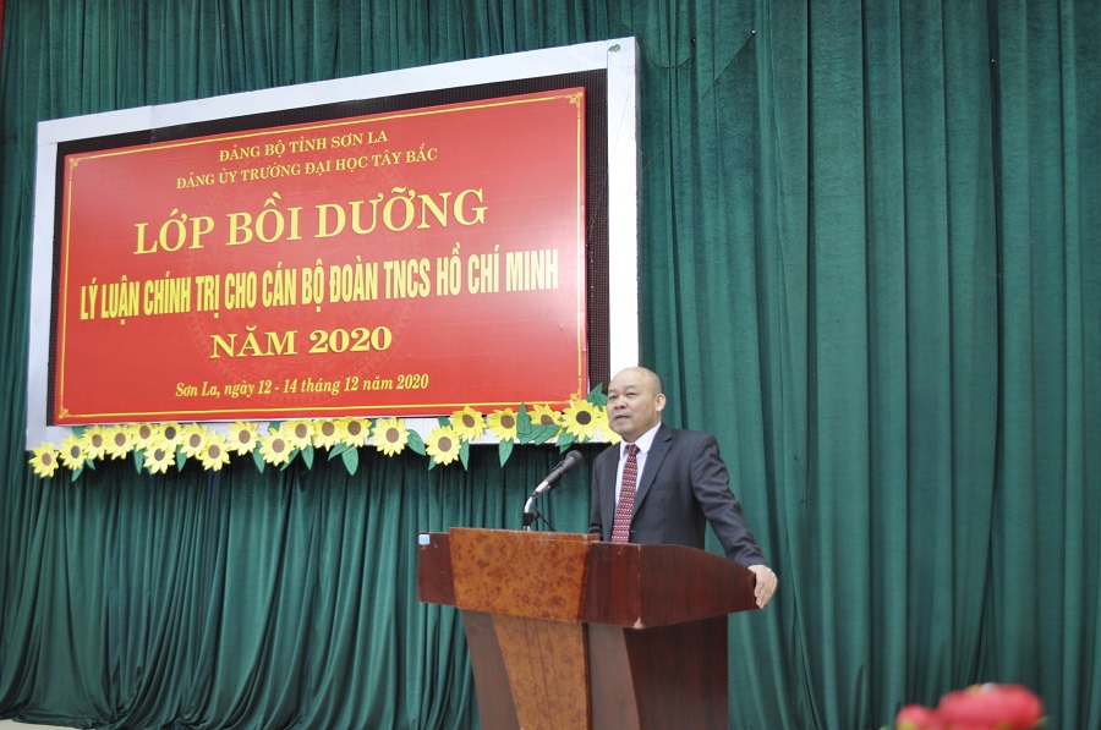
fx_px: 1099
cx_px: 550
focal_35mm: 36
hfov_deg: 53.2
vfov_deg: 36.8
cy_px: 365
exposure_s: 1/10
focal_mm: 24
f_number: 4
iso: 500
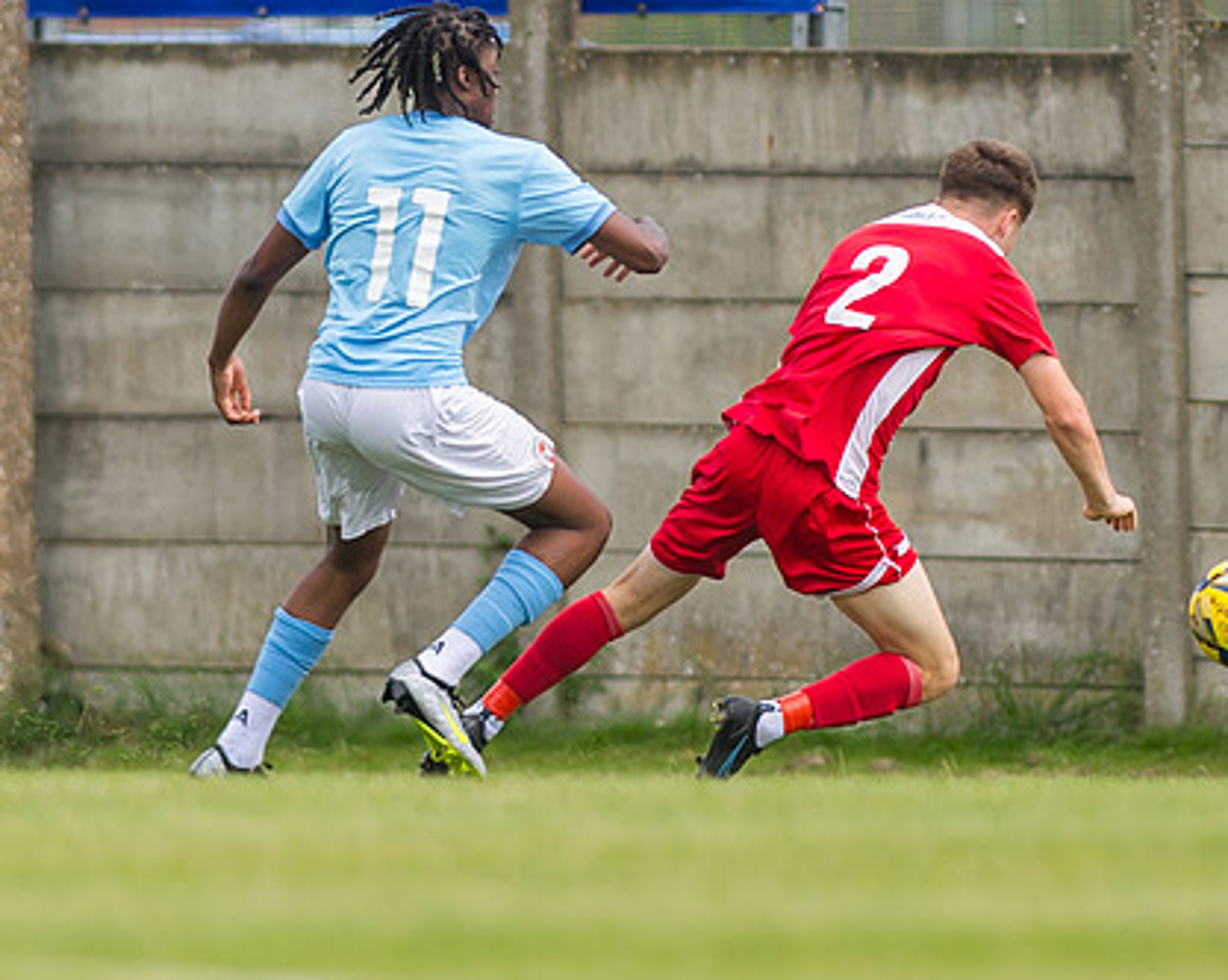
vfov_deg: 1.3
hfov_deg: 1.6
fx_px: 44708
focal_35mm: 1231
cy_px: 604
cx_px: 818
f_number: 2.8
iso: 100
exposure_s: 1/1250
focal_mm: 300
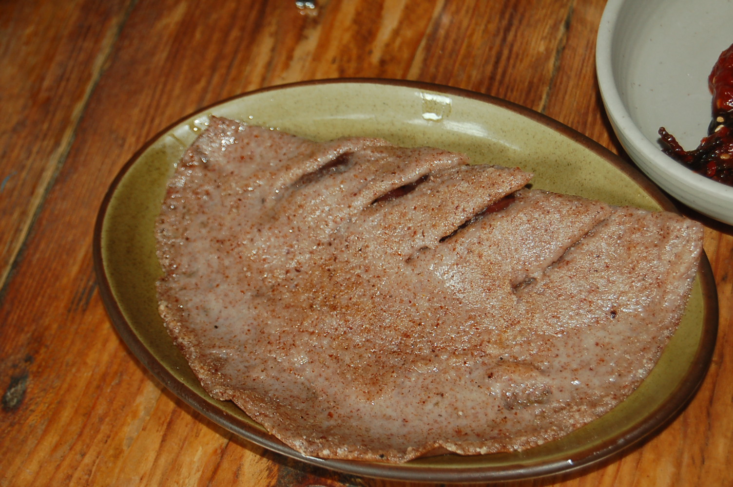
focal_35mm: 82
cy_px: 244
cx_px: 366
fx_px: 1678
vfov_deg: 16.5
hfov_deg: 24.6
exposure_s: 1/60
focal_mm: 55
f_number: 5.6
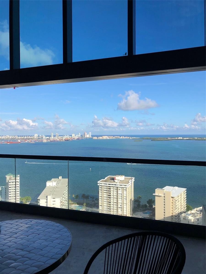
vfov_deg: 61.7
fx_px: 230
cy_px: 137
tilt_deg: -1.6
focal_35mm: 29
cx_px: 103
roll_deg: +0.0
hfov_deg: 48.2
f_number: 1.8
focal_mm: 3.99
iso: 20
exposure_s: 1/2000
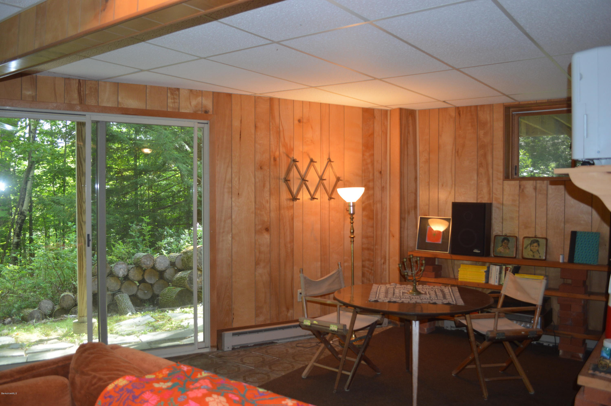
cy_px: 203
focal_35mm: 30
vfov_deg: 43.5
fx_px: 509
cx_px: 306
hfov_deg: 62.0
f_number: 4
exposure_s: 1/80
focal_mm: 20
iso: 400
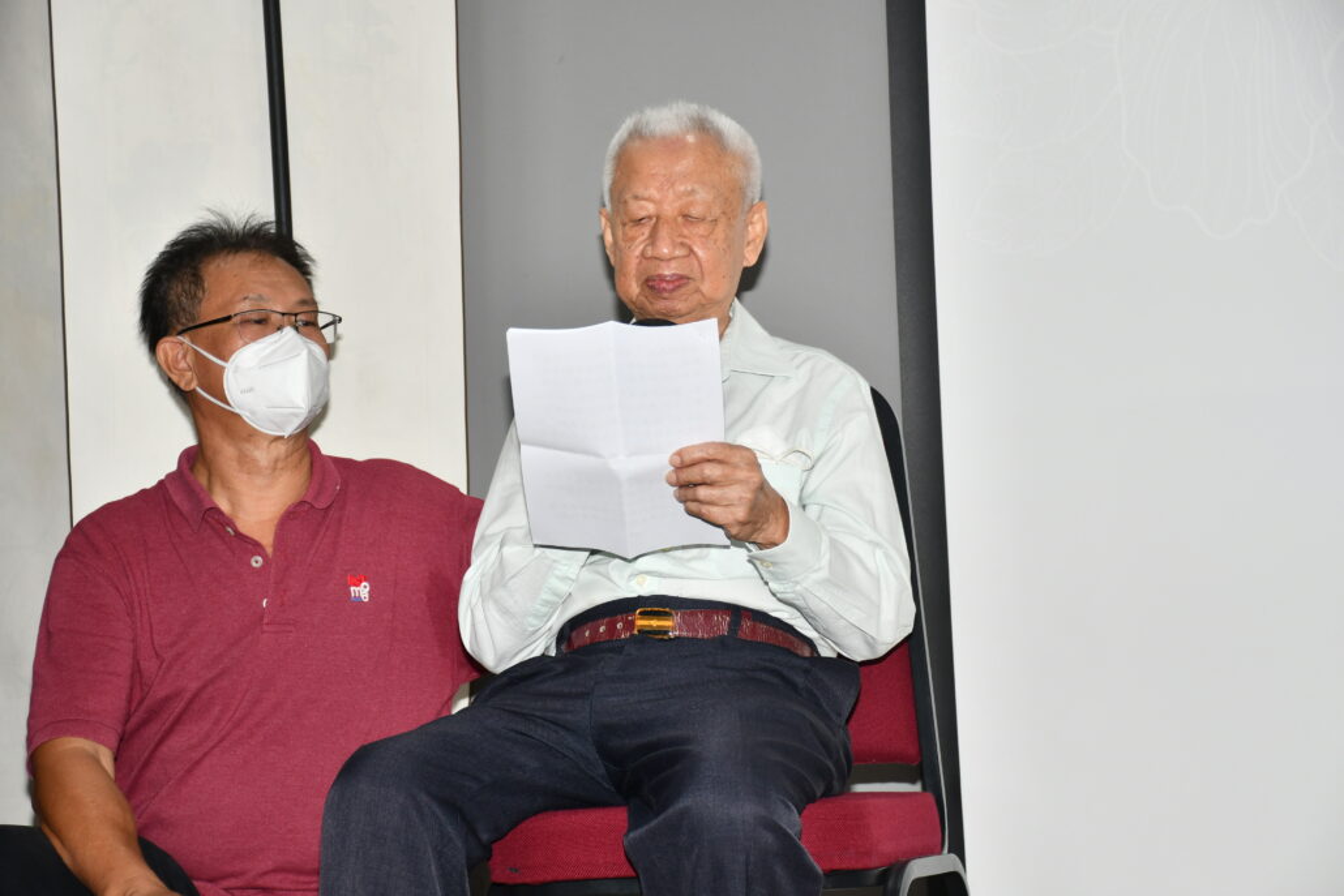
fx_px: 3472
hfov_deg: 21.9
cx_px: 672
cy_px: 448
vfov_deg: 14.7
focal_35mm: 93
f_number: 5.6
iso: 250
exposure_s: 1/80
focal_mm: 62
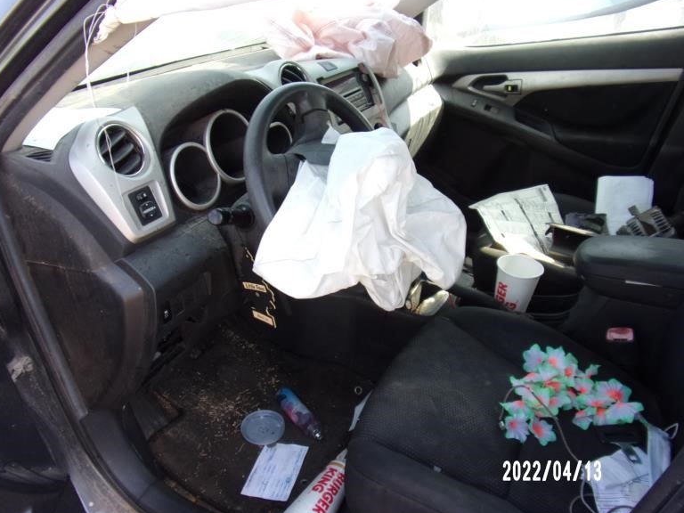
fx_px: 494
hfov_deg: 69.4
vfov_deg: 54.9
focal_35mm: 25
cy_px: 263
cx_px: 349
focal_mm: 4.3
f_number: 3.3
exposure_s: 1/80
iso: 80
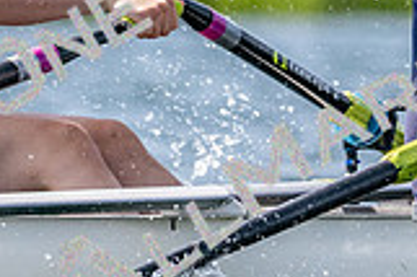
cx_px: 583
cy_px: -52
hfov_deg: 1.0
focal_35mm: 2156
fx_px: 24948
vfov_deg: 0.6
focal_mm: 400
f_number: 4.5
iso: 250
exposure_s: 1/2500
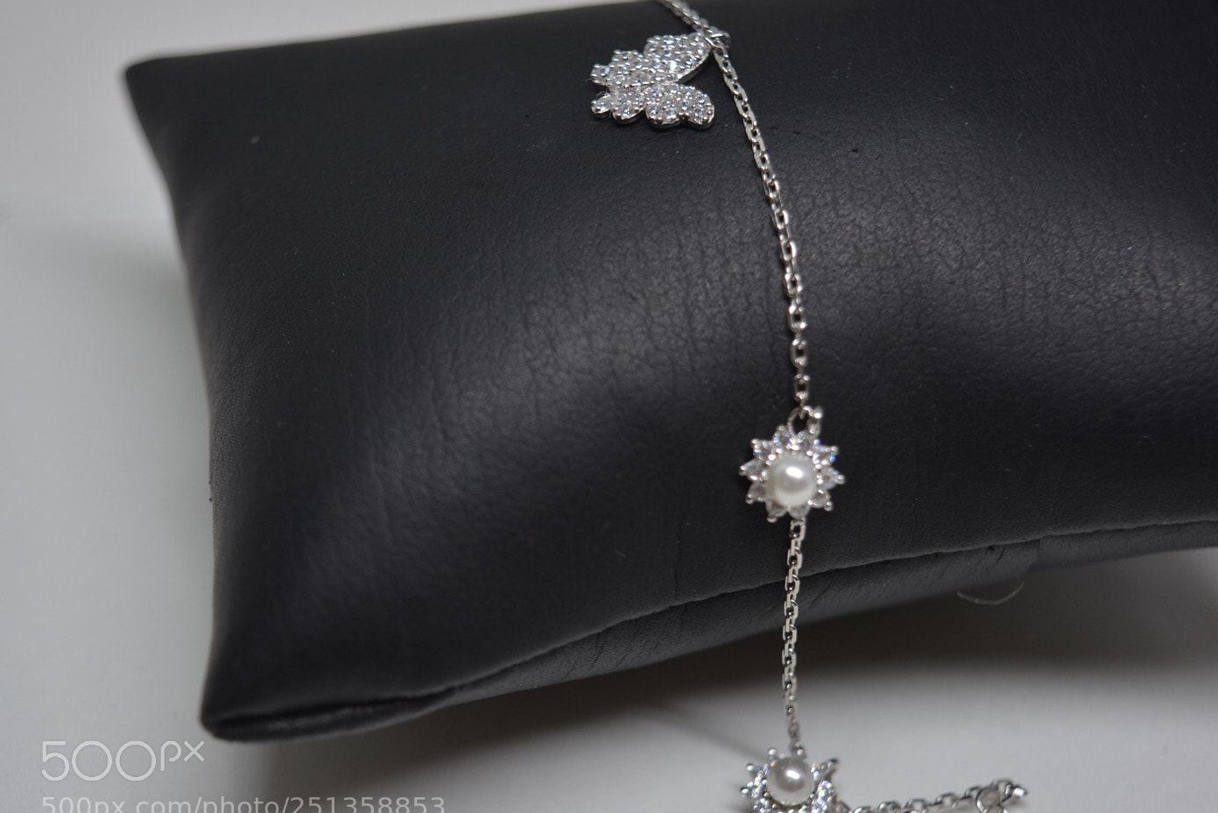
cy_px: 409
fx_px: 2335
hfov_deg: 29.2
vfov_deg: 19.7
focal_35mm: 69
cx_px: 687
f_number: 4.8
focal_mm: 40
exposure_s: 1/100
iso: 160
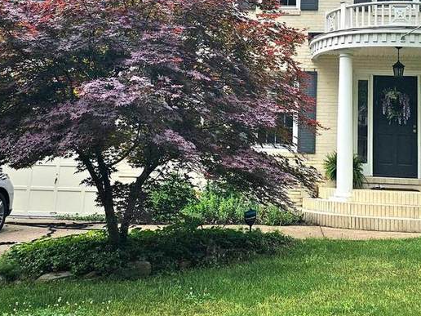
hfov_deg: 33.4
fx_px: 693
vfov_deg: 25.0
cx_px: 288
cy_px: 42
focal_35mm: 57
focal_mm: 6.3
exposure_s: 1/323
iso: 10
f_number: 1.7
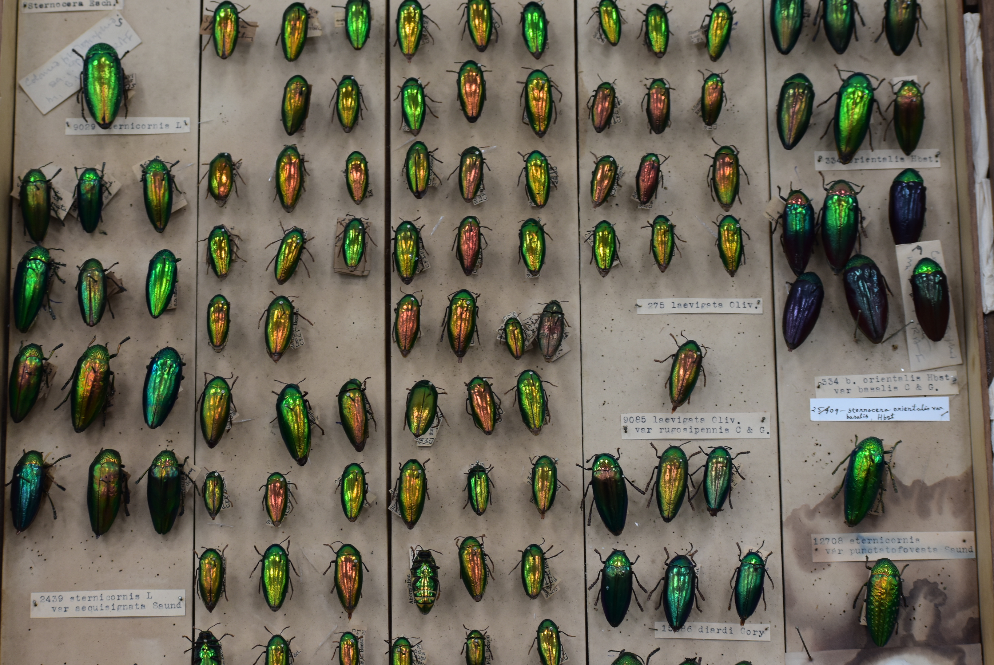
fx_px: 3178
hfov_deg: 17.8
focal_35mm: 115
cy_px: 327
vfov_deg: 11.9
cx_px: 469
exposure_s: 1/30
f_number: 7.1
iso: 500
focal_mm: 70
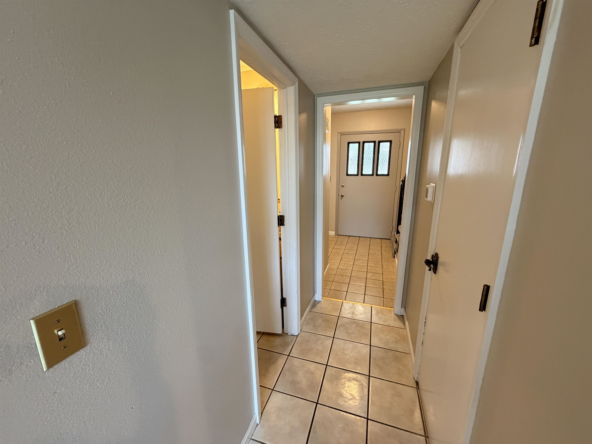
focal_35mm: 14
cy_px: 222
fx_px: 239
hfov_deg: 102.1
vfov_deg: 85.7
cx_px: 296
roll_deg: -0.1
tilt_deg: -13.8
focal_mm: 2.22
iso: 320
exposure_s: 1/60
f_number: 2.2
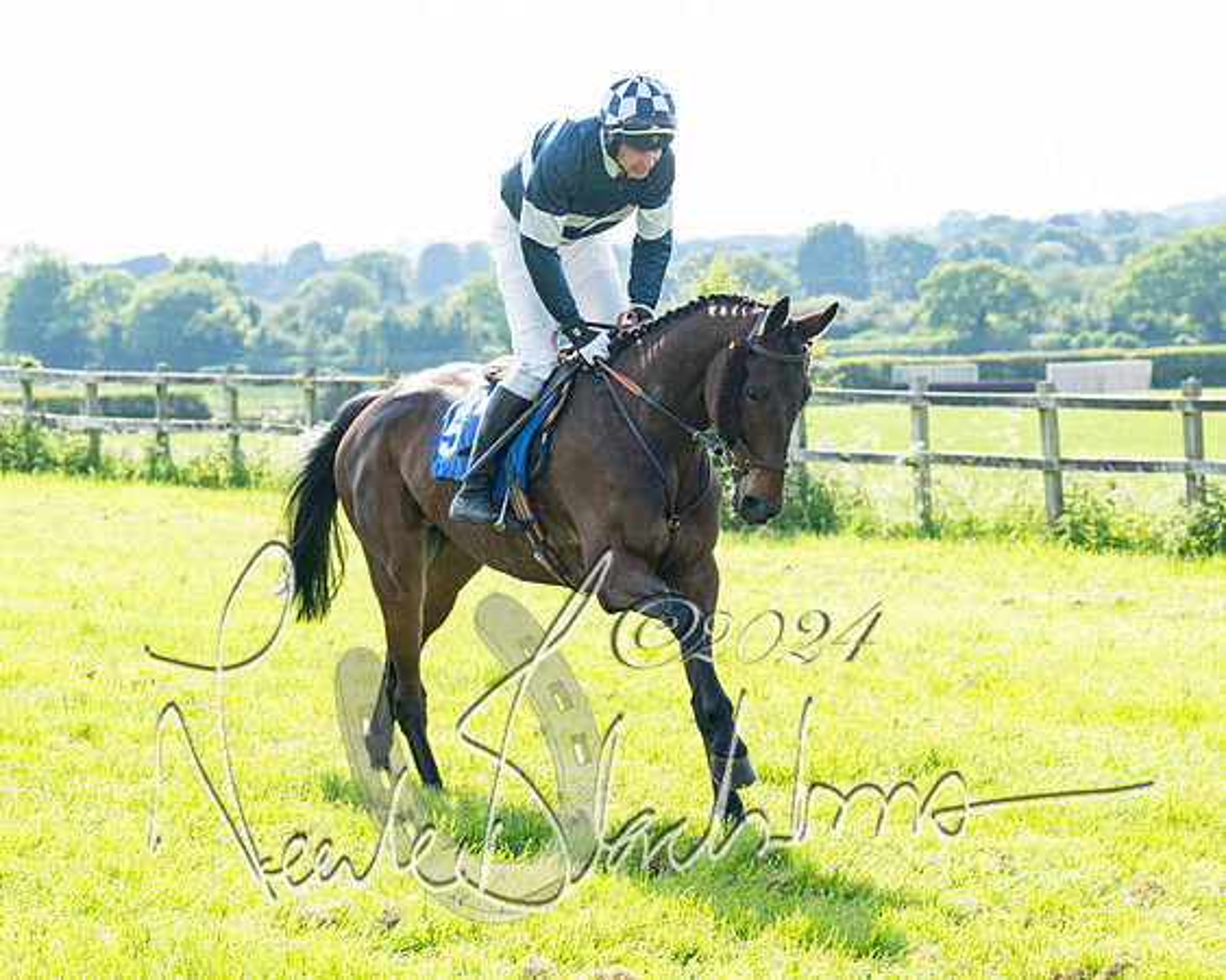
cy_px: 388
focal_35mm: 166
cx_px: 628
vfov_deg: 9.3
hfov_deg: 11.6
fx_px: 6023
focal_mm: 76
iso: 400
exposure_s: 1/1250
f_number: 5
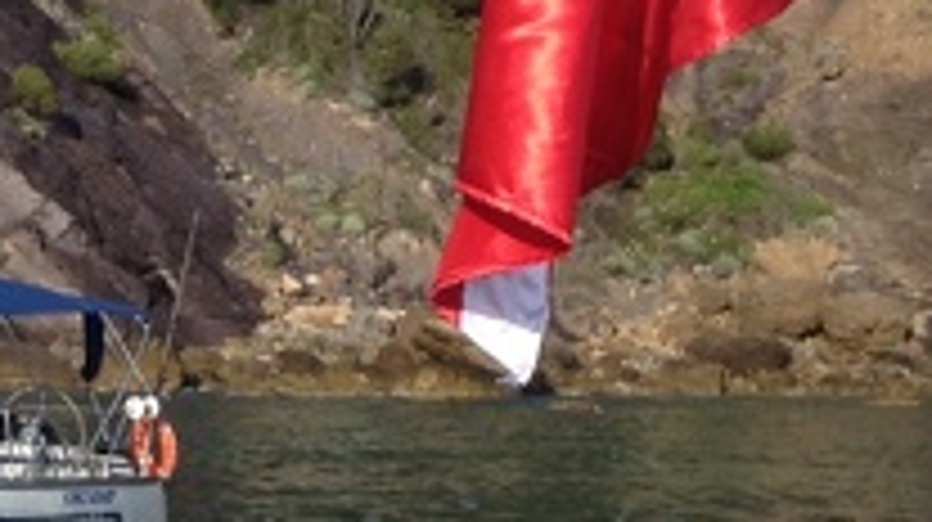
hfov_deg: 14.6
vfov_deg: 8.2
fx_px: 3605
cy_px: 549
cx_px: 131
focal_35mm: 146
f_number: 2.4
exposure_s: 1/1284
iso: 50
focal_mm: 4.28
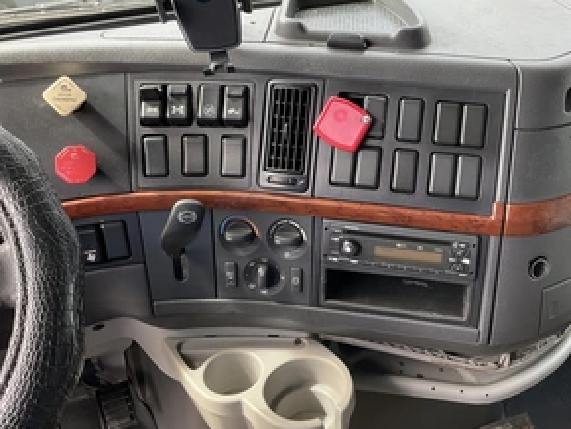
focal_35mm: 40
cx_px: 374
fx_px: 660
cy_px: 187
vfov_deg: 36.0
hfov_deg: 46.1
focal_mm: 3
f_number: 1.8
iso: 32
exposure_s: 1/122
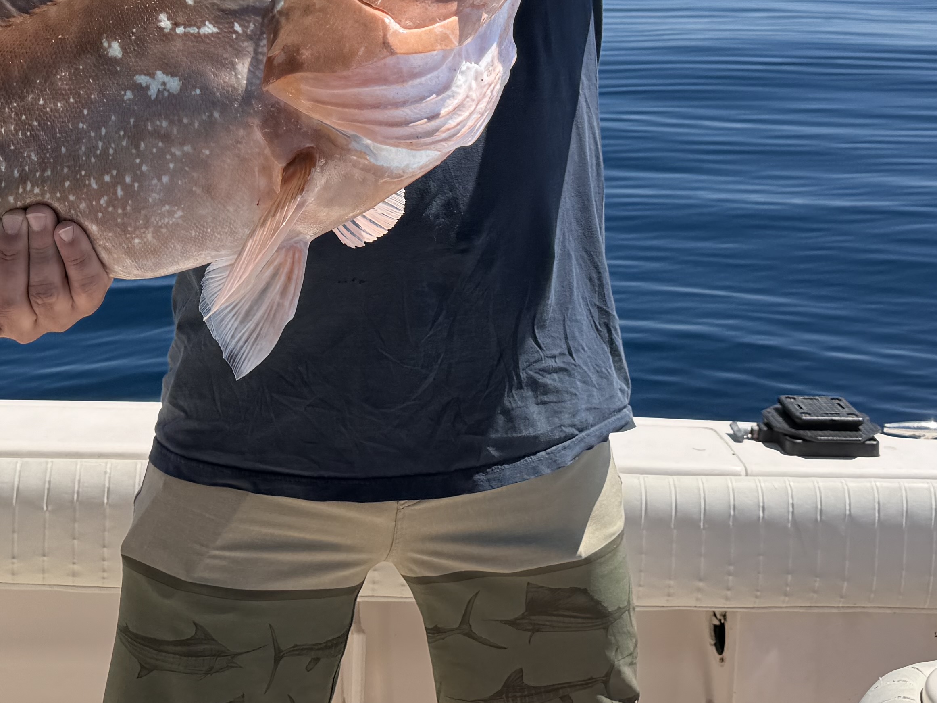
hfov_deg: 32.5
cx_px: 346
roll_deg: +0.8
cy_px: -99
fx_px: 1597
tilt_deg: -6.8
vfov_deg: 23.1
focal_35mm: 59
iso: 80
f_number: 1.78
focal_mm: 6.76
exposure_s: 1/5714
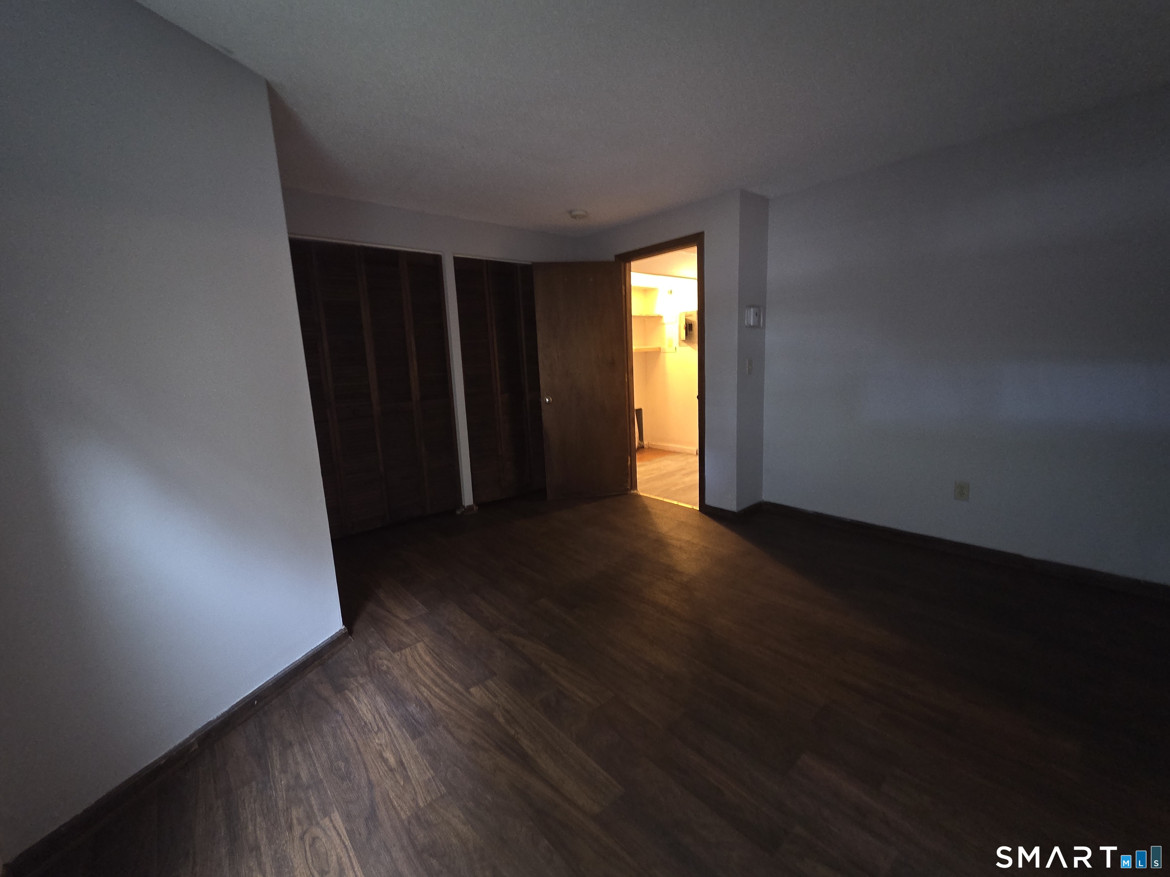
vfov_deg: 89.9
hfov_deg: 106.2
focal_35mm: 13
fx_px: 439
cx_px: 585
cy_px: 438
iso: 1600
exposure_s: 1/8
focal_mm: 2.2
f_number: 2.2
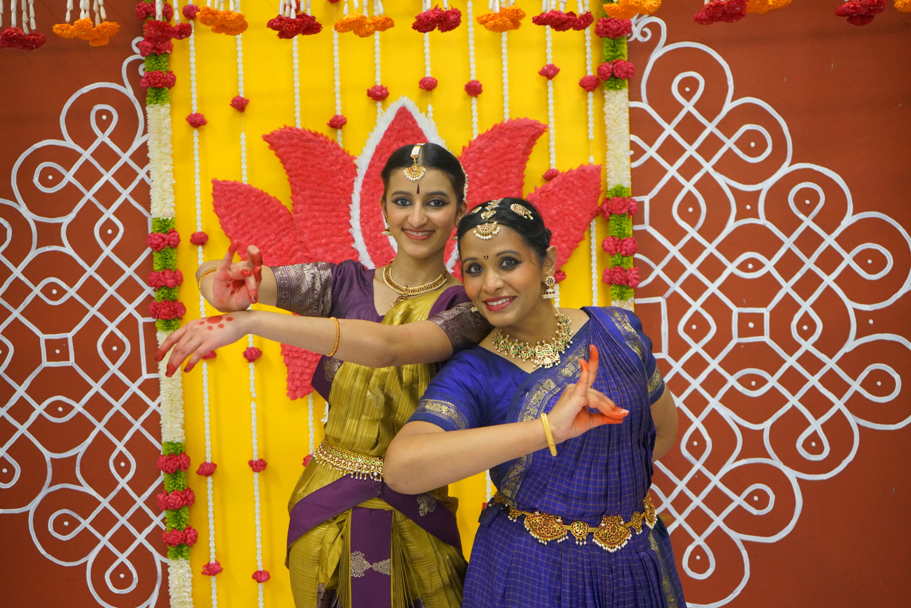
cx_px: 456
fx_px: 1139
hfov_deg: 43.6
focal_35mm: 45
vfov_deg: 29.9
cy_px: 304
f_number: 4.5
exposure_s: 1/50
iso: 6400
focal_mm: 45
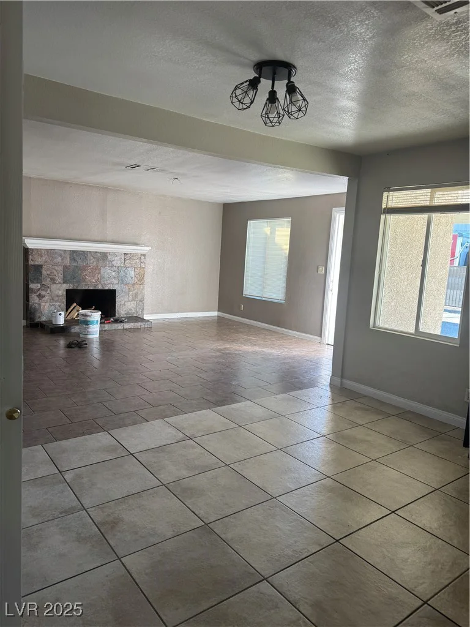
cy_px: 314
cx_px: 235
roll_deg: -2.9
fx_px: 434
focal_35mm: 24
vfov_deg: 71.6
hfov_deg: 56.8
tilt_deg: -7.3
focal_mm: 6.76
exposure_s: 1/121
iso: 100
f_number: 1.78
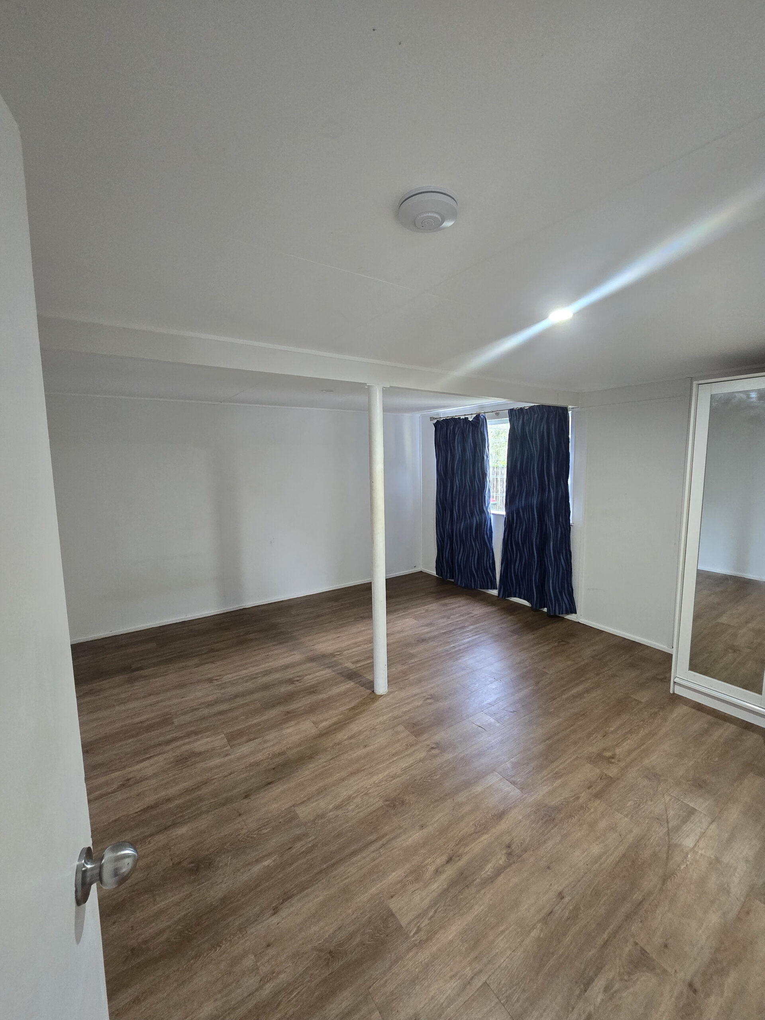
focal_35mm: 13
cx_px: 382
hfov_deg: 89.9
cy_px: 510
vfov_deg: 106.2
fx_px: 383
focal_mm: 2.2
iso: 400
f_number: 2.2
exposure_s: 1/50
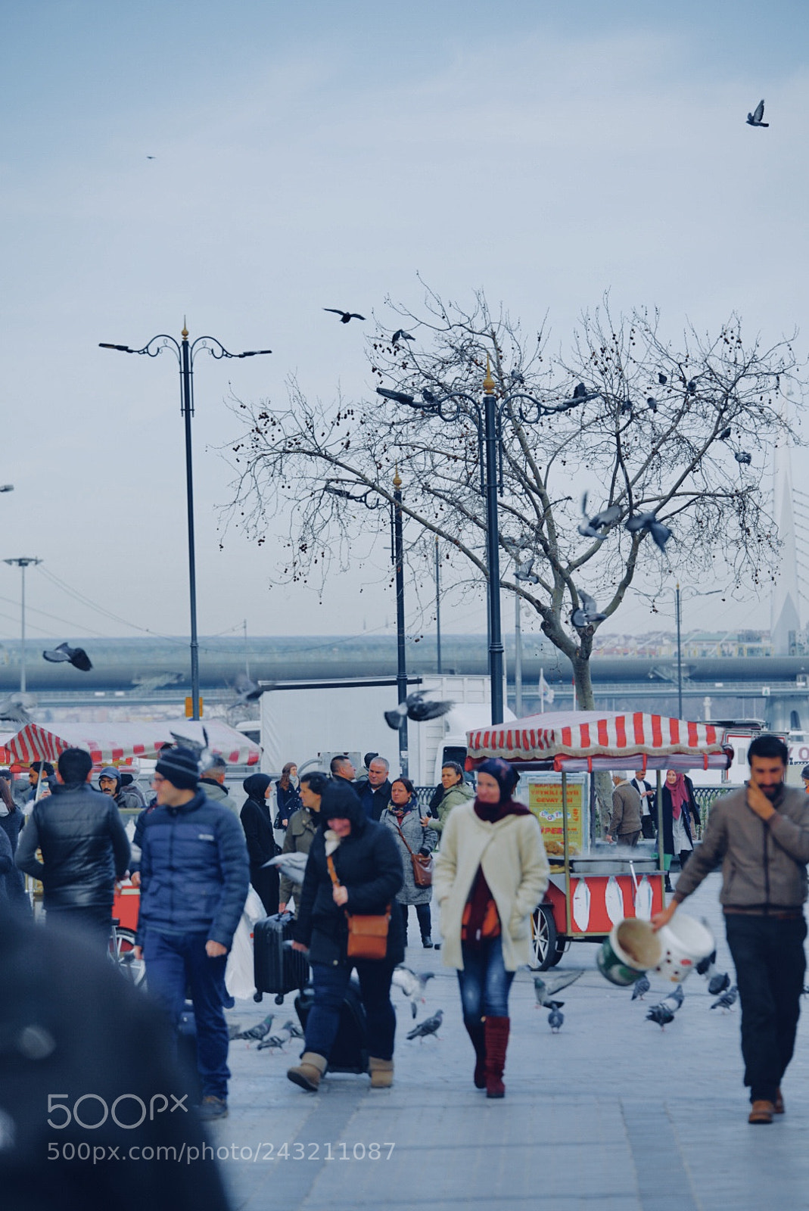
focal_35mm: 147
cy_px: 606
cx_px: 404
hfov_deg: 9.3
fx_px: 4947
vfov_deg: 14.0
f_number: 4
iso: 200
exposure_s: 1/400
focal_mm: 147
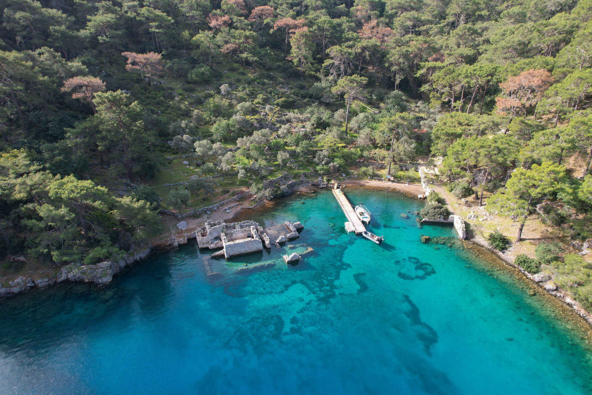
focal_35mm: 22
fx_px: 362
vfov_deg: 57.2
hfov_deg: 78.6
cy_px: 198
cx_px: 296
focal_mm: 8.38
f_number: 2.8
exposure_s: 1/400
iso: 100
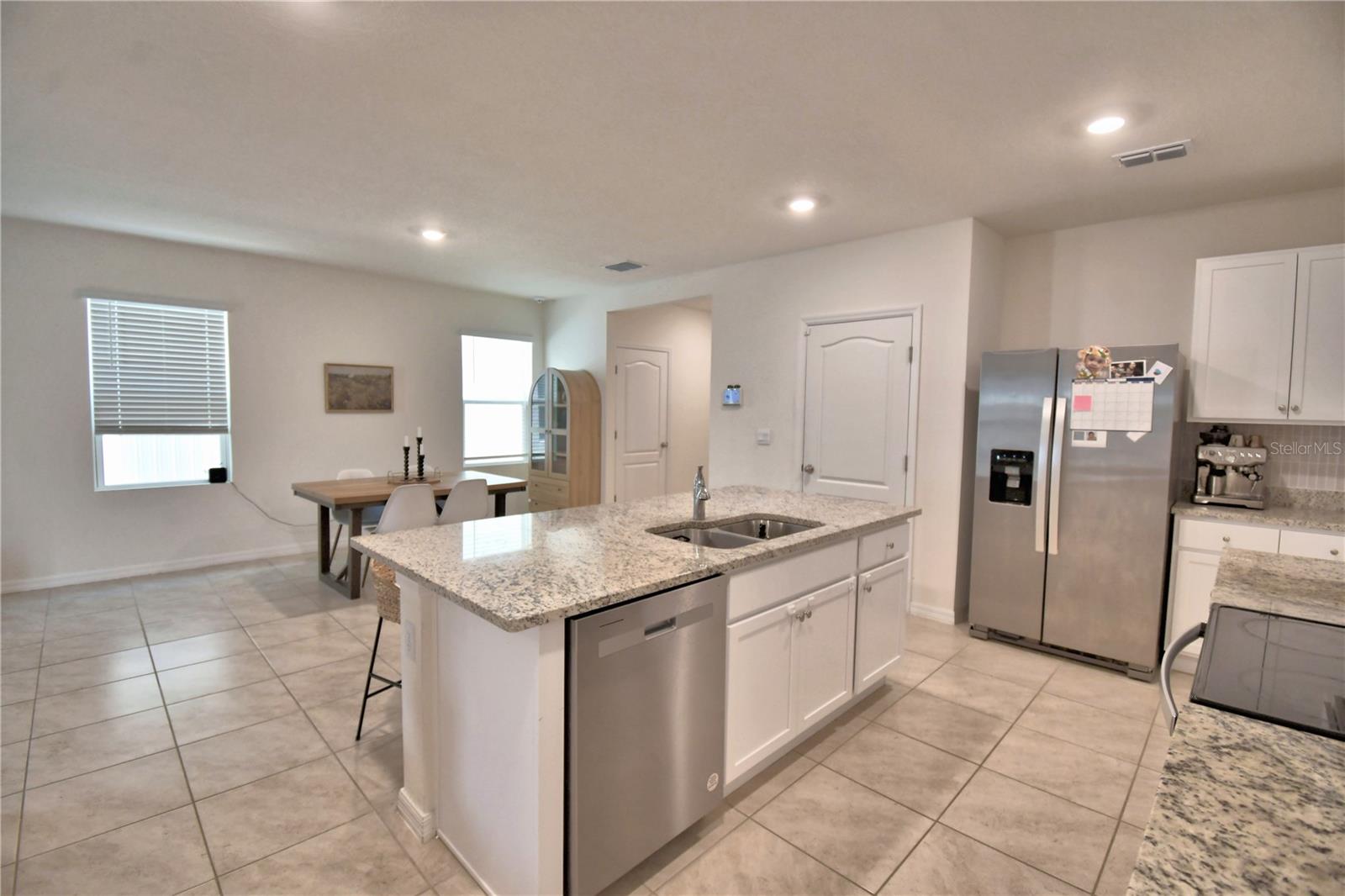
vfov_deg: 77.3
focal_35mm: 15
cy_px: 448
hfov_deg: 100.4
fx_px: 560
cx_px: 672
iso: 400
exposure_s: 1/50
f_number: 4.5
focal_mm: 10
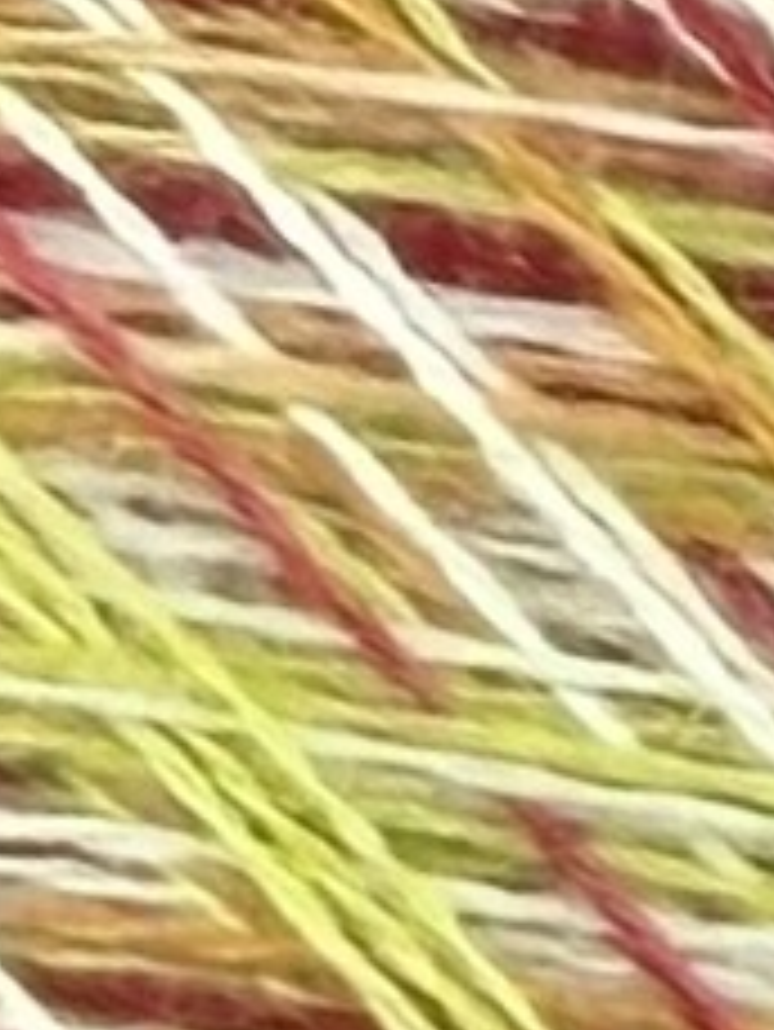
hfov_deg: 9.8
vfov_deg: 12.4
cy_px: 1545
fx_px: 4498
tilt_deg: -59.5
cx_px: 274
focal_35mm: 151
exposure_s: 1/507
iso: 50
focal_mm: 2.22
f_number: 2.2
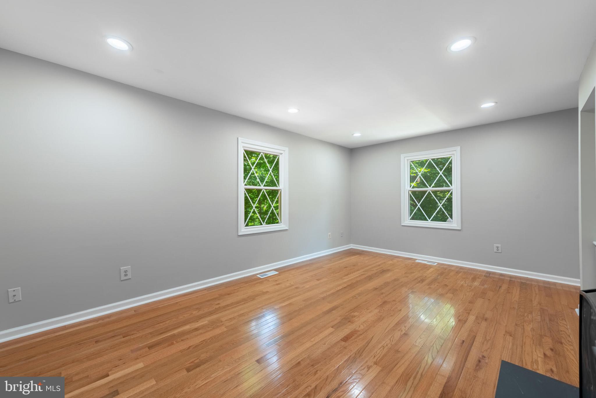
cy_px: 199
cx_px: 298
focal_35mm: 14
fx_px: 232
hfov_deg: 104.2
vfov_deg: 81.3
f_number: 8
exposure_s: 1/400
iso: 200
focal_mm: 14
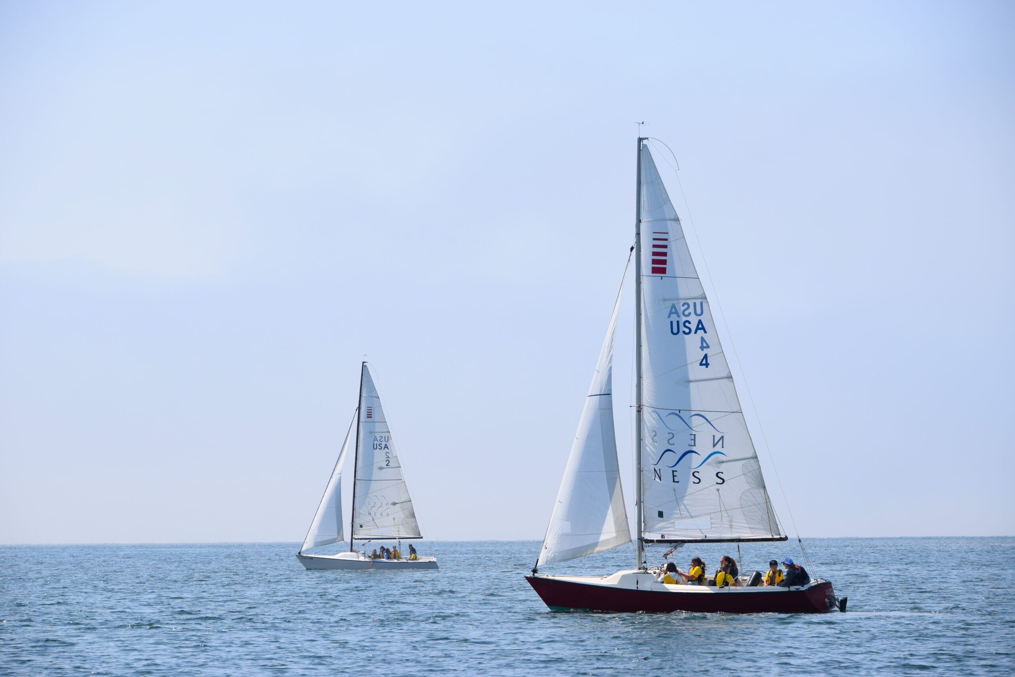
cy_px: 338
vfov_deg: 9.1
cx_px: 508
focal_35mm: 150
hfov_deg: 13.7
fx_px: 4229
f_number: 8
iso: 200
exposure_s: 1/1000
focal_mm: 100
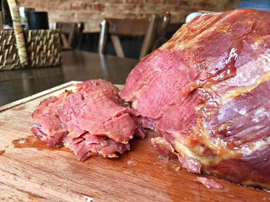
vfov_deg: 48.2
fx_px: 226
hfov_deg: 61.7
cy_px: 101
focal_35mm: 29
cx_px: 135
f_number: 2.2
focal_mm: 4.15
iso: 80
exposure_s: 1/33
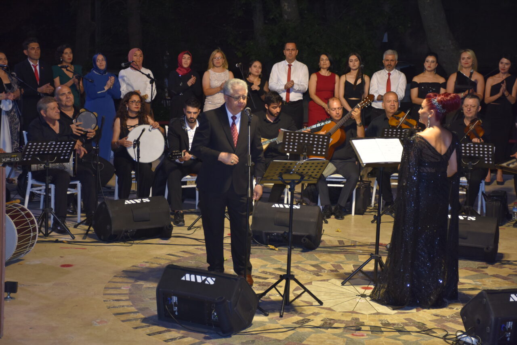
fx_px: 1120
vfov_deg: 17.5
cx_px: 258
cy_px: 172
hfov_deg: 26.0
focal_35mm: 78
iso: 720
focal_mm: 52
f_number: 4.8
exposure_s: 1/60
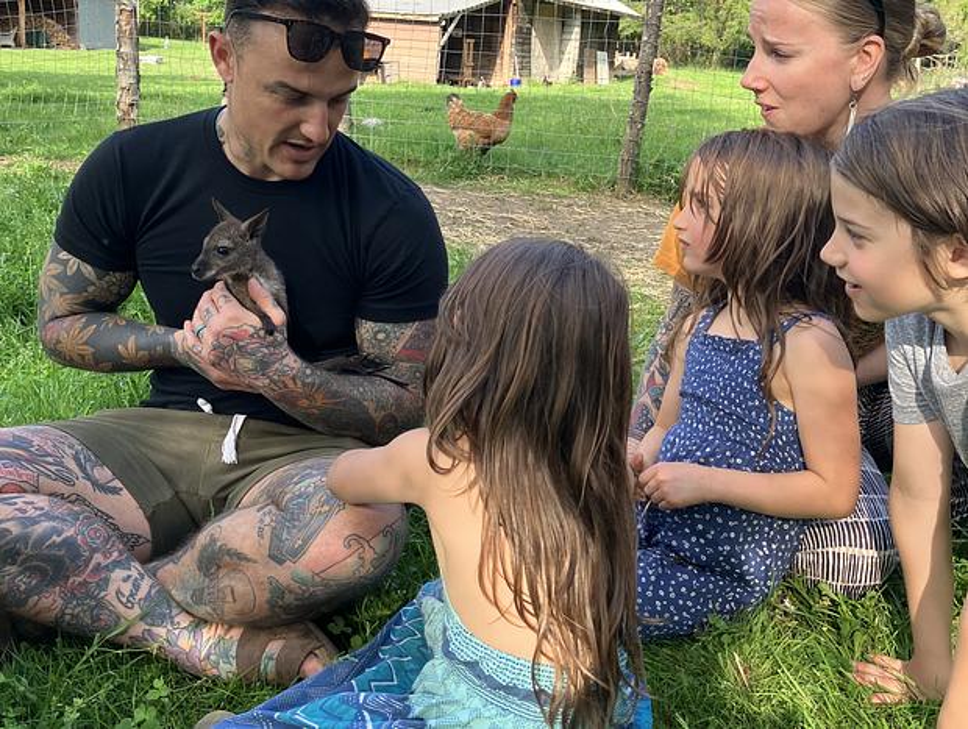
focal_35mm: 28
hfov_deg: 63.4
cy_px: 364
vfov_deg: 49.9
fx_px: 784
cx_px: 484
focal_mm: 3.99
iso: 32
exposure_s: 1/165
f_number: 1.8
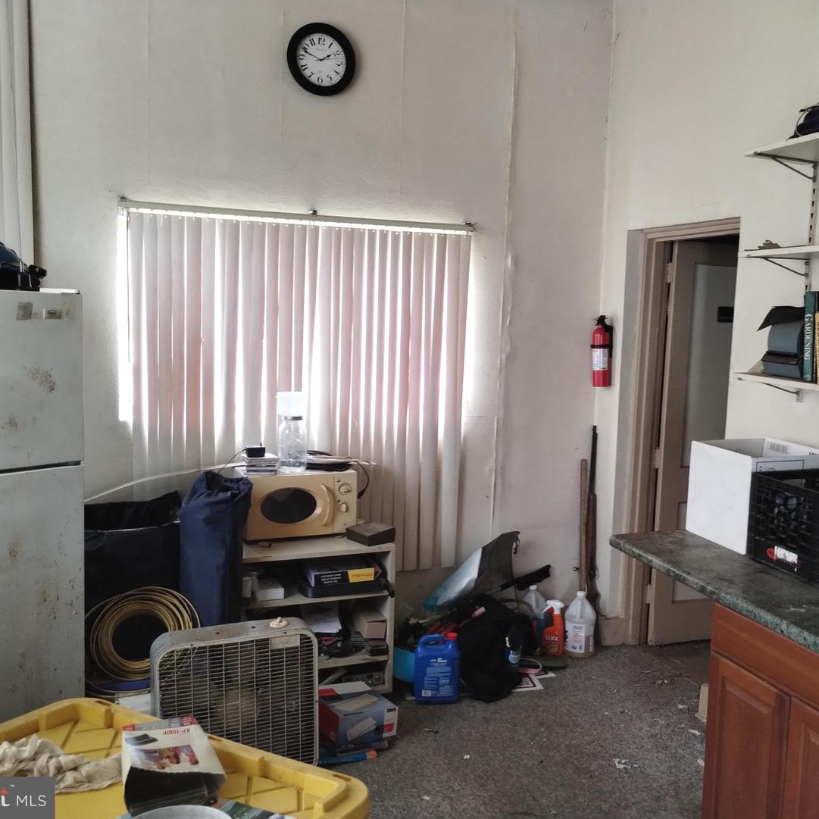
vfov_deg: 49.7
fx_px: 883
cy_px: 410
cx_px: 467
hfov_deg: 49.6
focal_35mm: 33
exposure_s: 1/30
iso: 366
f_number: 1.8
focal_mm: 4.27
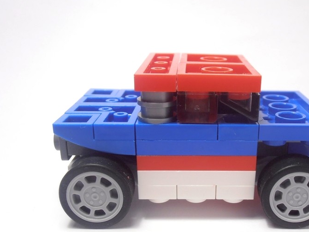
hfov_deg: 37.8
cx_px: 200
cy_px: 136
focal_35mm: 50
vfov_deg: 29.1
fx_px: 446
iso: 80
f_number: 3.9
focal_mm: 6.61
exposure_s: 1/50
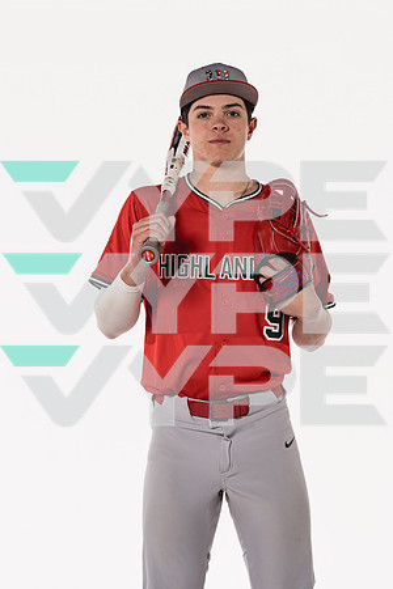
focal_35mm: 70
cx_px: 196
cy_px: 294
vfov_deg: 28.8
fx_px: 1146
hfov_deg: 19.5
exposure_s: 1/250
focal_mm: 70
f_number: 8
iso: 800
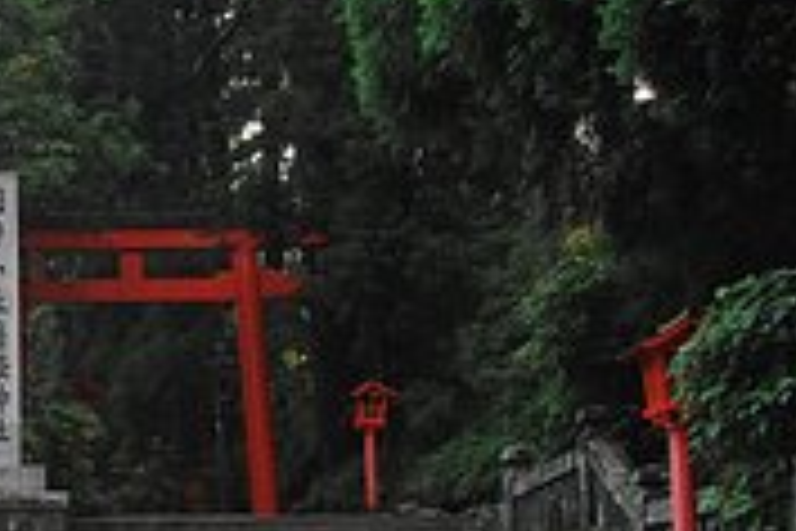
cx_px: -247
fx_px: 1924
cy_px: 484
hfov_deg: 21.1
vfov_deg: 15.5
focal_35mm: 87
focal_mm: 30
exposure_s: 1/200
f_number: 7.1
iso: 1000
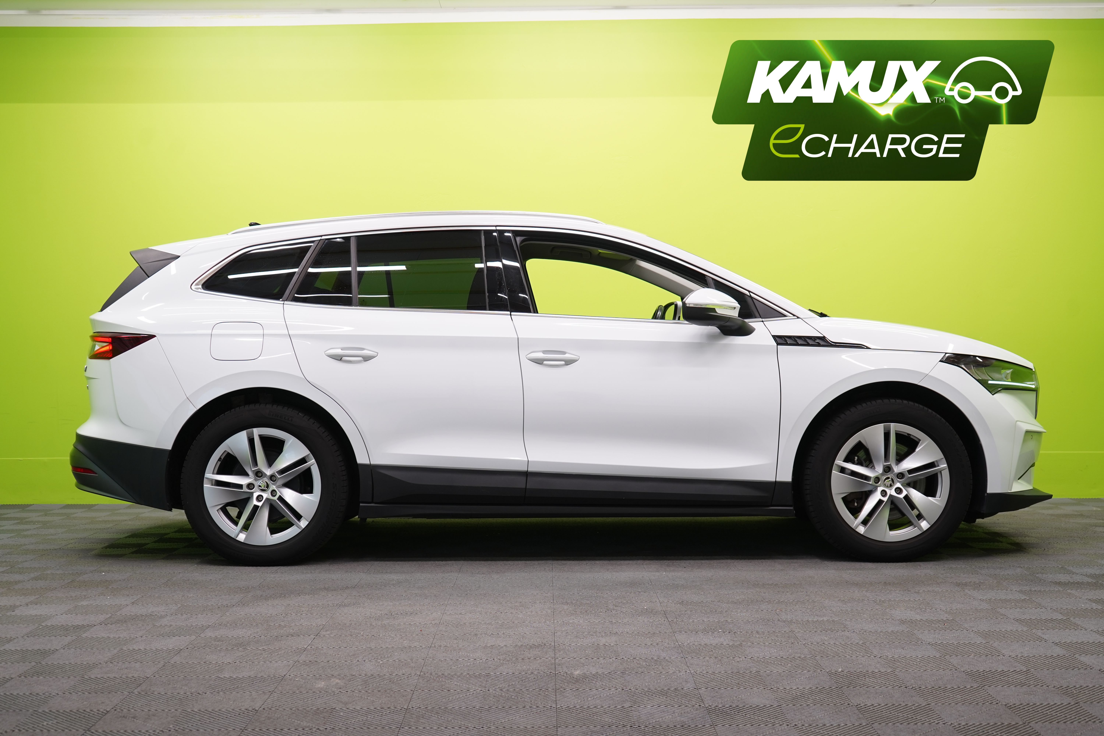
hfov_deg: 43.6
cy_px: 368
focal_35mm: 45
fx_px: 1380
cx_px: 552
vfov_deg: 29.9
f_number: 5
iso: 400
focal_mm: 45
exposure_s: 1/30
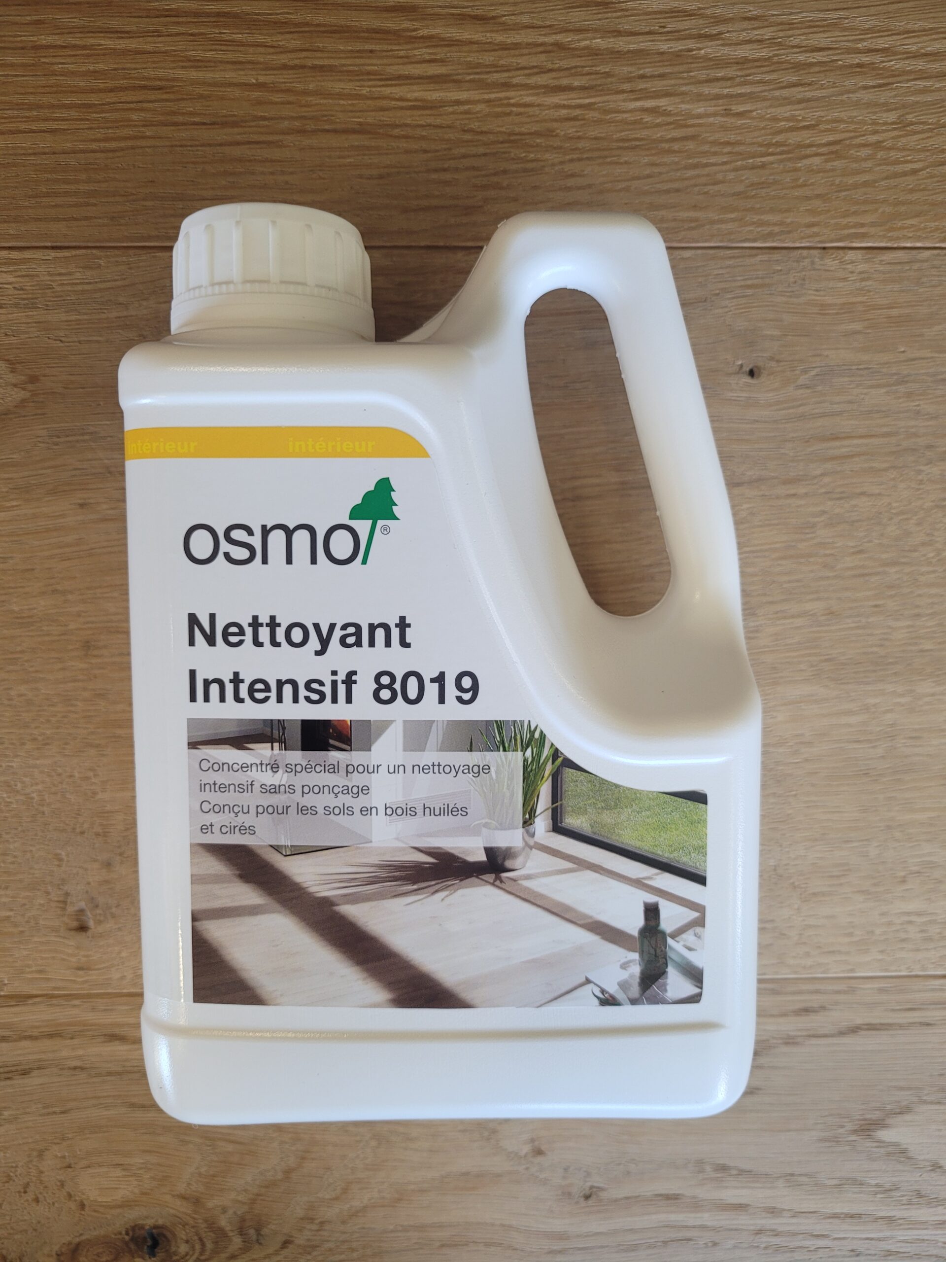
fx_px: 947
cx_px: 473
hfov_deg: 53.1
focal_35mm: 26
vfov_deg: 67.3
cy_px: 631
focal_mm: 5.4
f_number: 1.8
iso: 100
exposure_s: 1/100
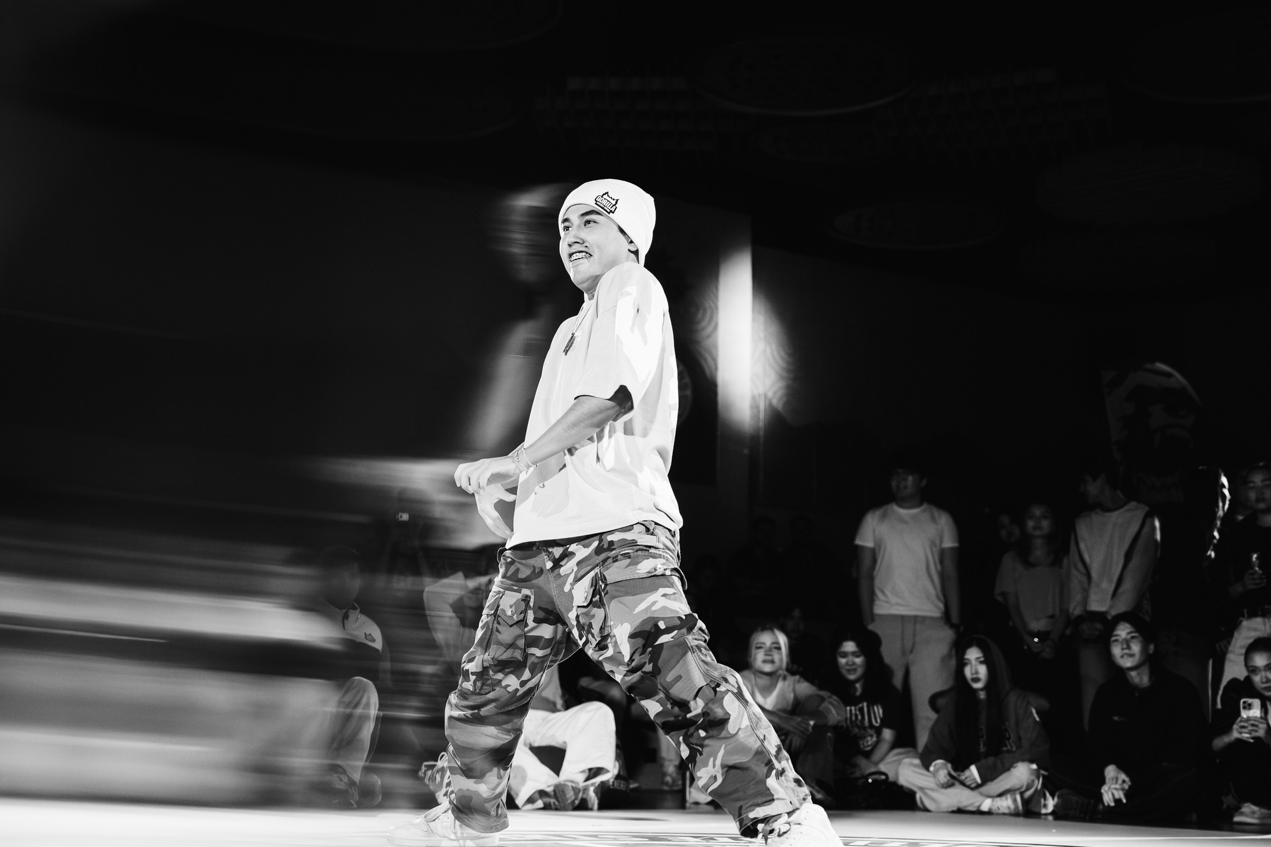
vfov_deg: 25.1
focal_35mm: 54
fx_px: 1906
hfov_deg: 36.8
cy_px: 435
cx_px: 575
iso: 3200
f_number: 2.8
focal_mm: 43
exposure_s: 1/800
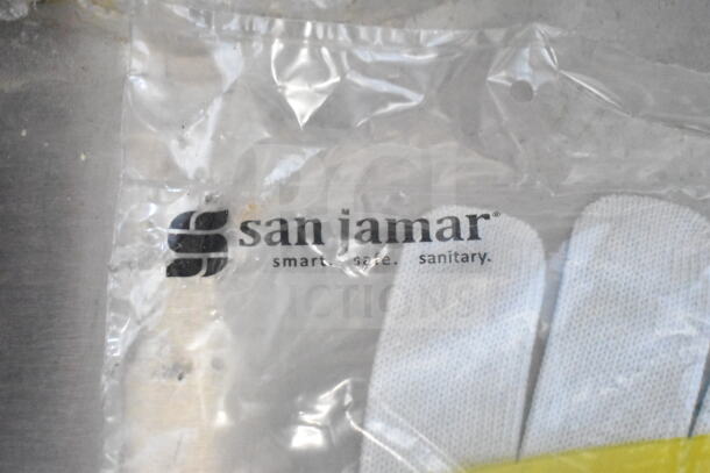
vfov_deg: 26.5
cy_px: 236
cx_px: 355
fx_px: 1006
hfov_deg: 38.9
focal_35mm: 51
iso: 25600
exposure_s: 1/30
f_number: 4.5
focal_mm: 34
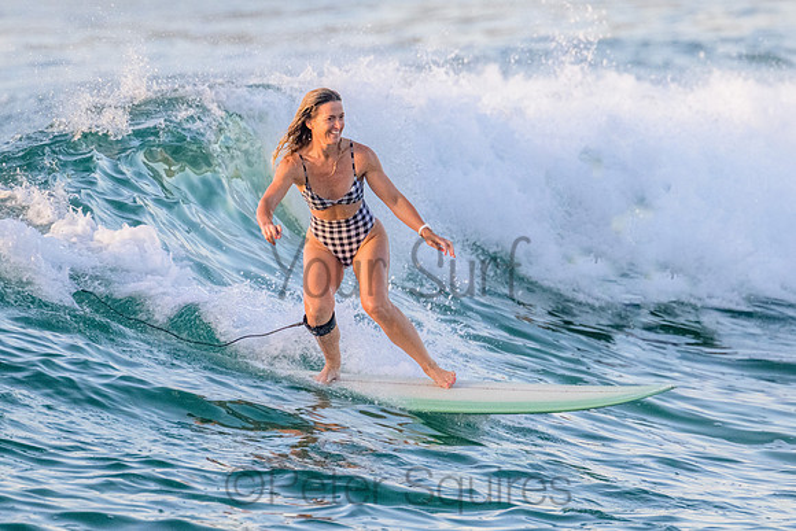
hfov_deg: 2.7
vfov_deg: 1.8
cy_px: 279
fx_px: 17189
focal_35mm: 777
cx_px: 424
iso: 4000
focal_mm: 660
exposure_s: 1/1250
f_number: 11
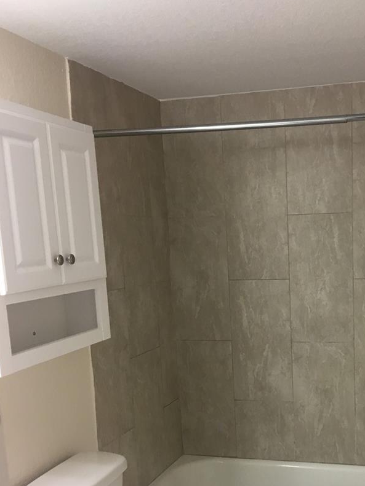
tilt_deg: -9.3
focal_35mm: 44
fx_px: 619
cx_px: 276
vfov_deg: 42.3
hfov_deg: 32.2
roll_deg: +2.7
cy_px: 329
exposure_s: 1/30
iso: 64
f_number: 2.2
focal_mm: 4.15
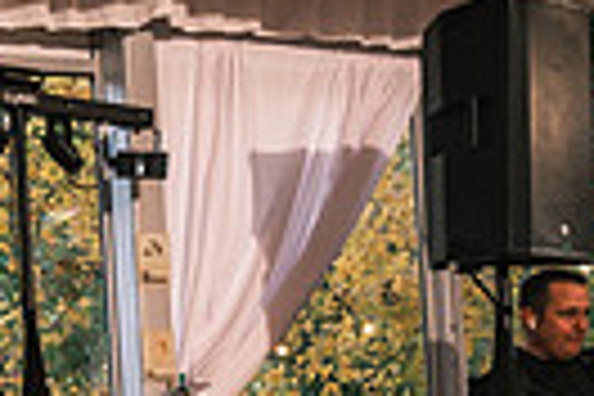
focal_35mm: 119
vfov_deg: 11.2
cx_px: -378
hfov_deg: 15.4
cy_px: 524
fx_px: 1963
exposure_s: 1/250
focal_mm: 18
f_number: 2.8
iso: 400
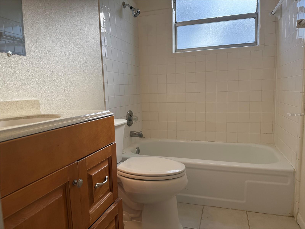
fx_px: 211
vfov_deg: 56.8
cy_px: 114
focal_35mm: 24
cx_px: 152
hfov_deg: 71.6
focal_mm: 6.76
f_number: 1.78
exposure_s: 1/677
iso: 100
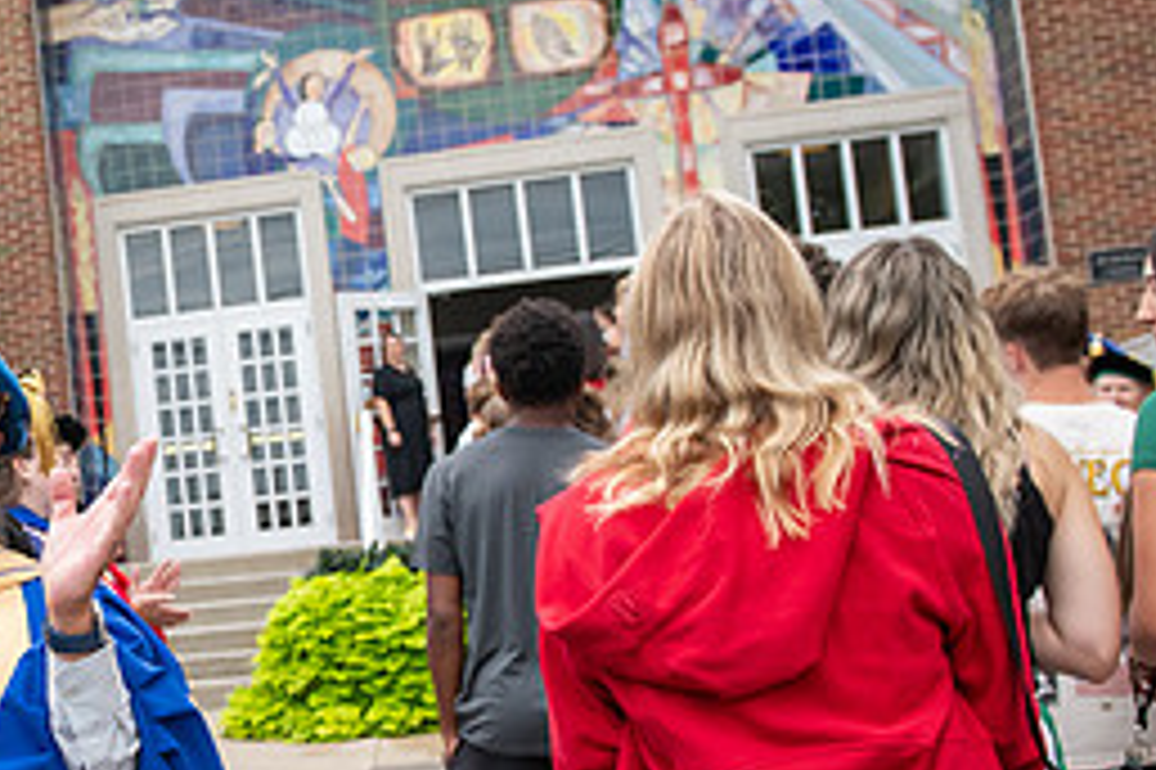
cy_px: 439
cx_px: 81
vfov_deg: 22.2
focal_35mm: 61
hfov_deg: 31.1
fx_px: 1957
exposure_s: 1/640
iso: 800
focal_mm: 27
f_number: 4.5
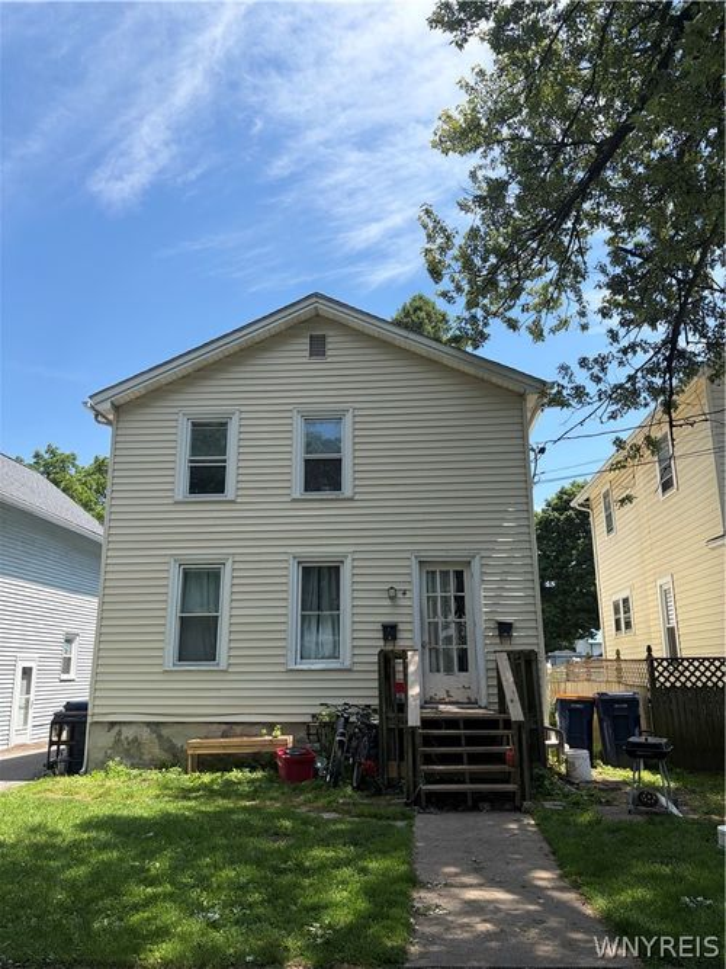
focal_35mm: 26
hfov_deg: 53.0
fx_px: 727
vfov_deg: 67.3
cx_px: 363
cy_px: 484
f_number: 1.6
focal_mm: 5.96
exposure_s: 1/2283
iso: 50
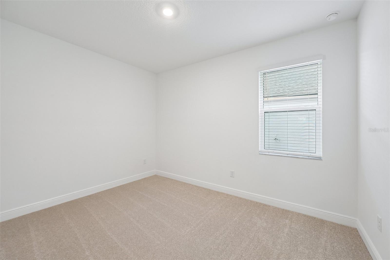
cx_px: 195
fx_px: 152
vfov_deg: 81.2
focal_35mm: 14
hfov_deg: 104.3
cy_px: 130
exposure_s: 1/20
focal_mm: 14
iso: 400
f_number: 8
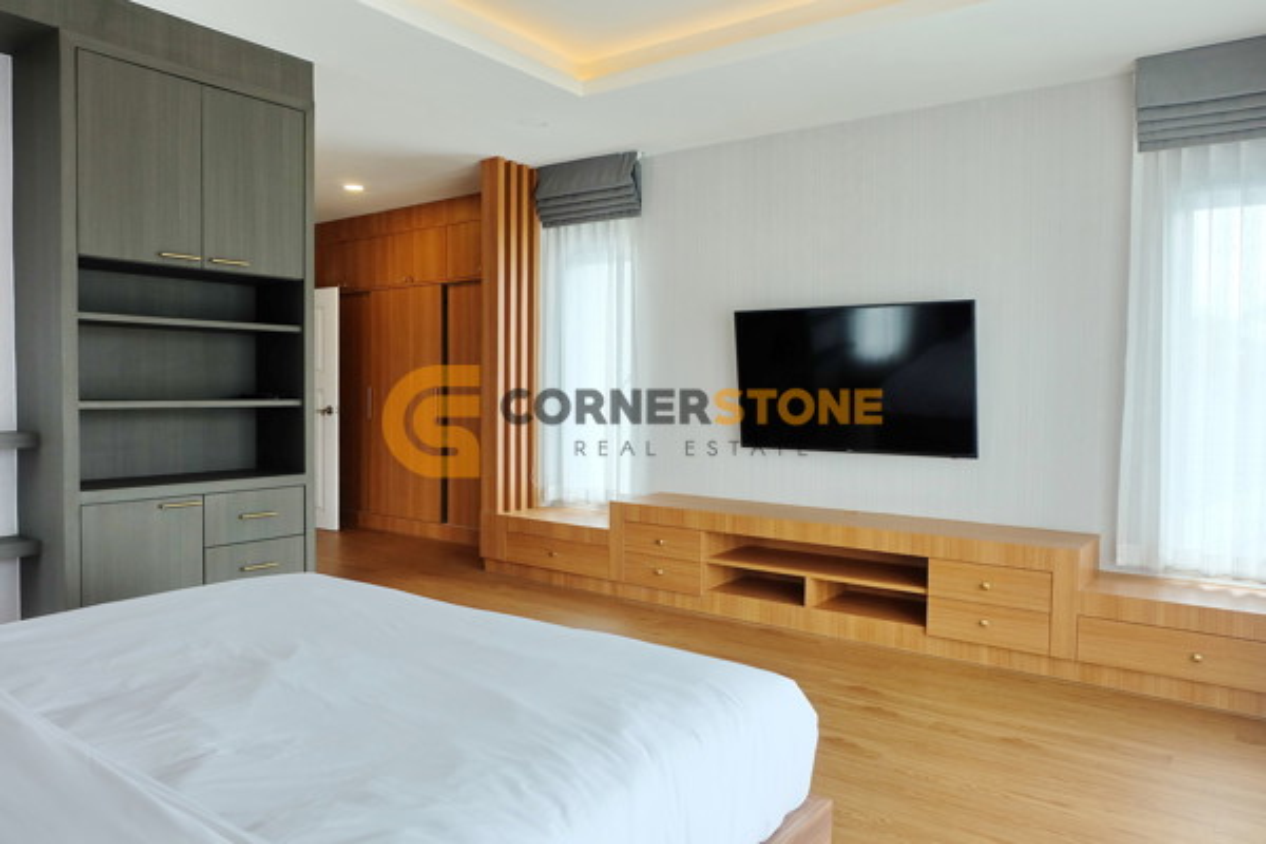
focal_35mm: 24
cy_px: 422
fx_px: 844
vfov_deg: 53.1
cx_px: 633
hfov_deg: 73.7
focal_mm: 16
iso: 400
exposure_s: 1/125
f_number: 4.5
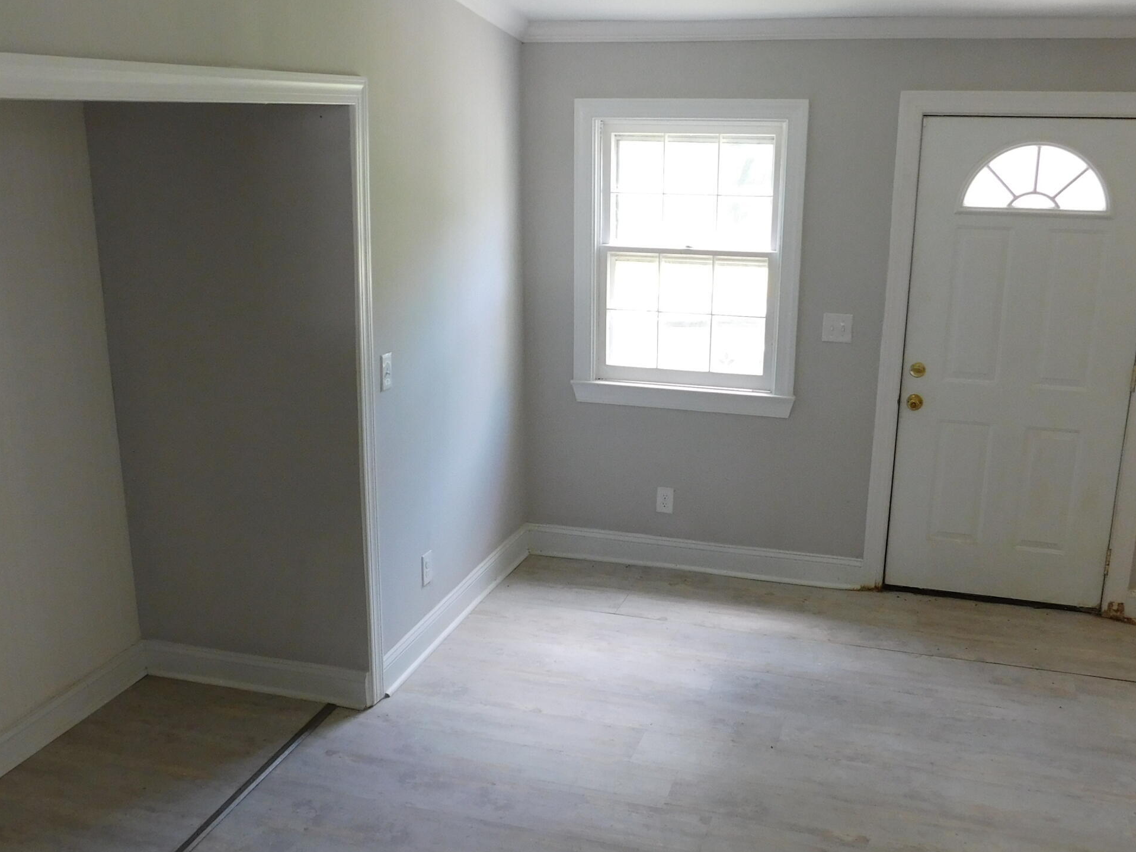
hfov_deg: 51.4
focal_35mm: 36
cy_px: 475
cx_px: 573
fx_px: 1181
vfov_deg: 39.6
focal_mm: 4
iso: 160
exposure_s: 1/30
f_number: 3
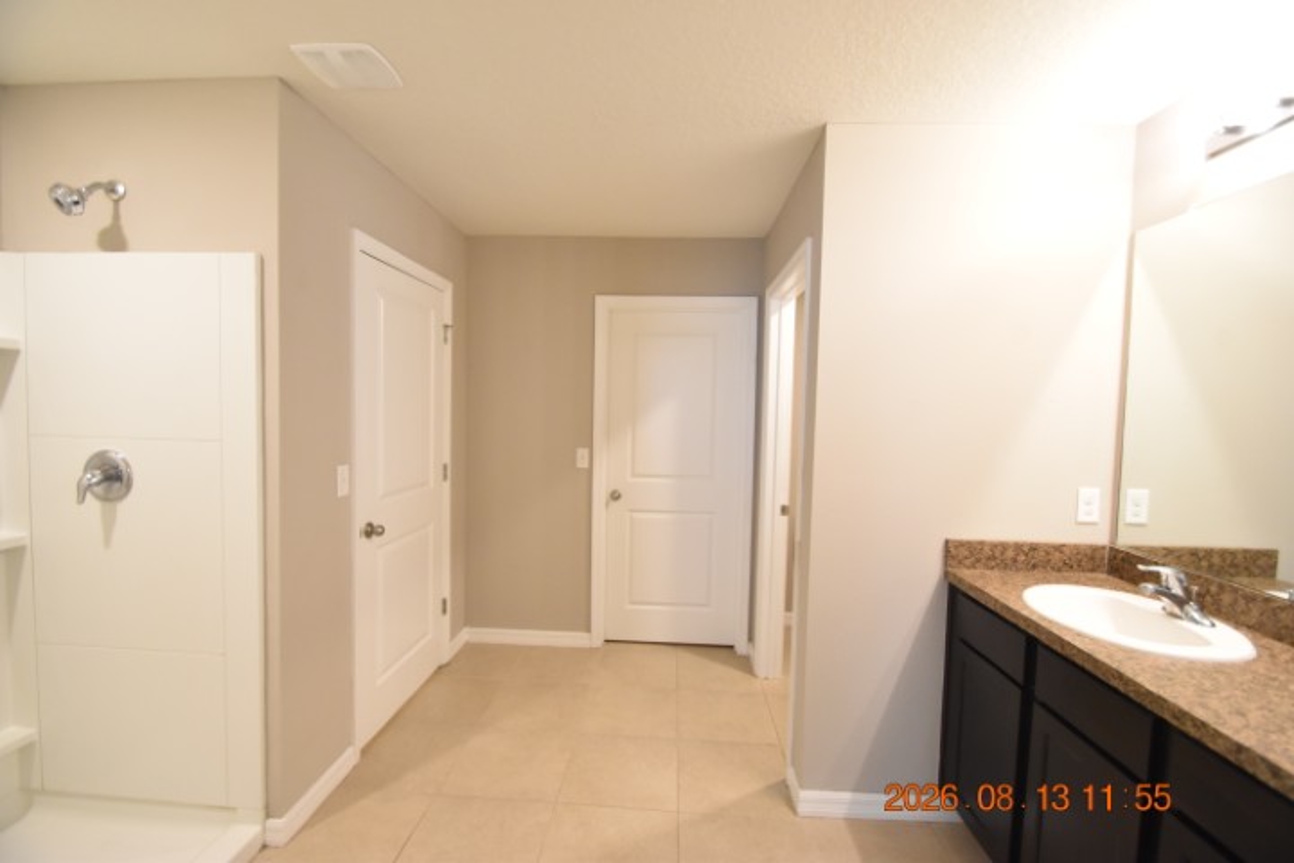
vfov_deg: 77.3
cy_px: 432
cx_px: 647
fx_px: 539
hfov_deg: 100.4
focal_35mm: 15
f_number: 3.5
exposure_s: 1/60
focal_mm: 10
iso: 2000
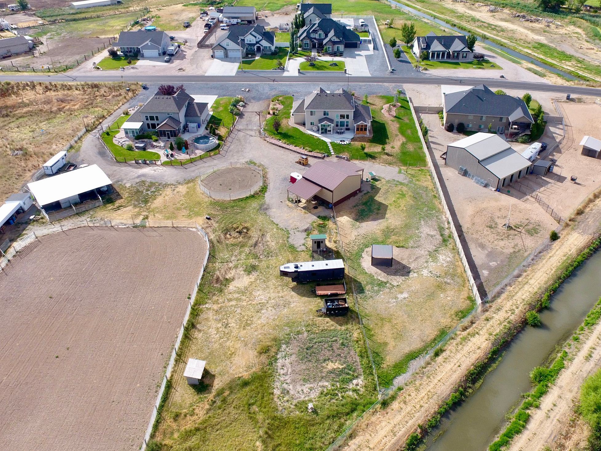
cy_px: 222
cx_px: 315
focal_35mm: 21
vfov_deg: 63.5
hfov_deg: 78.9
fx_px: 365
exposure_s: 1/546
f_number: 2.8
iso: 100
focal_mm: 3.61
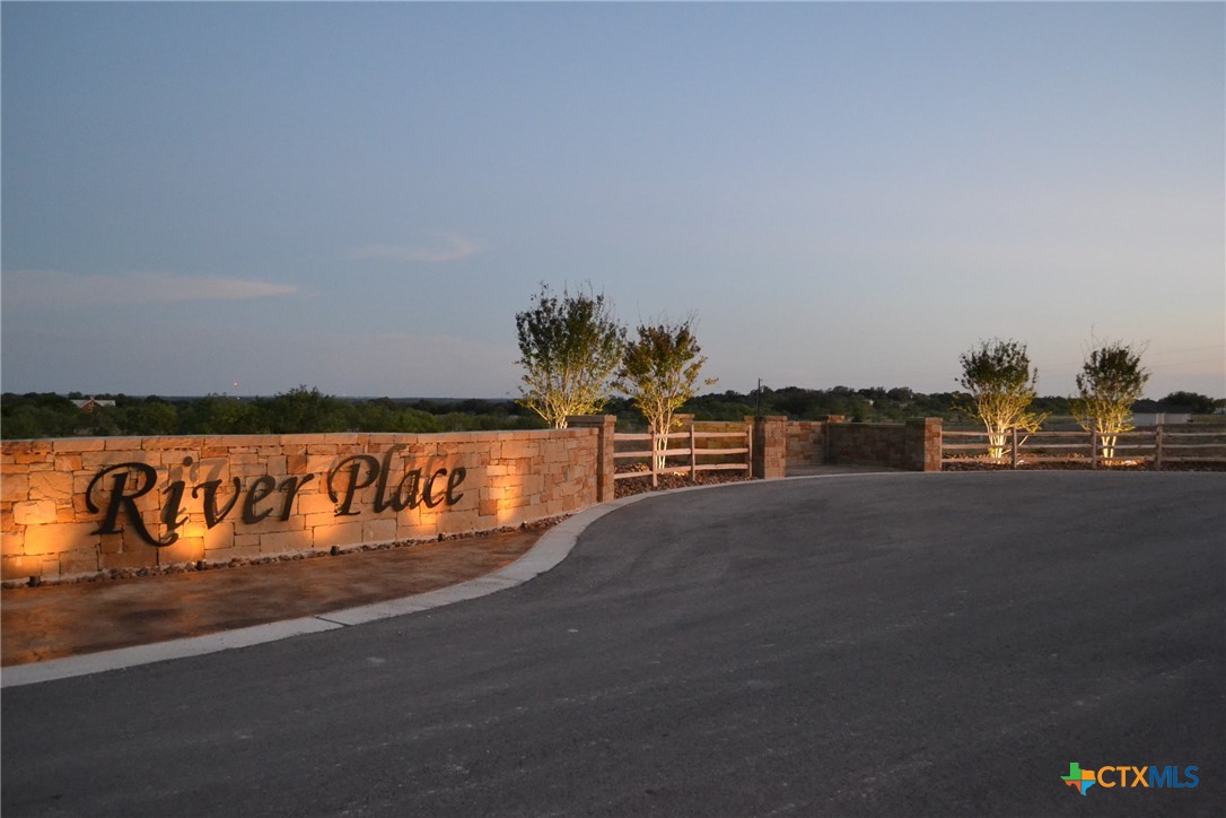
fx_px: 919
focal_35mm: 27
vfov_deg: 47.9
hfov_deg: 67.4
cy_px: 409
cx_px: 613
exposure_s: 1/30
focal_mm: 18
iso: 2800
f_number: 3.5
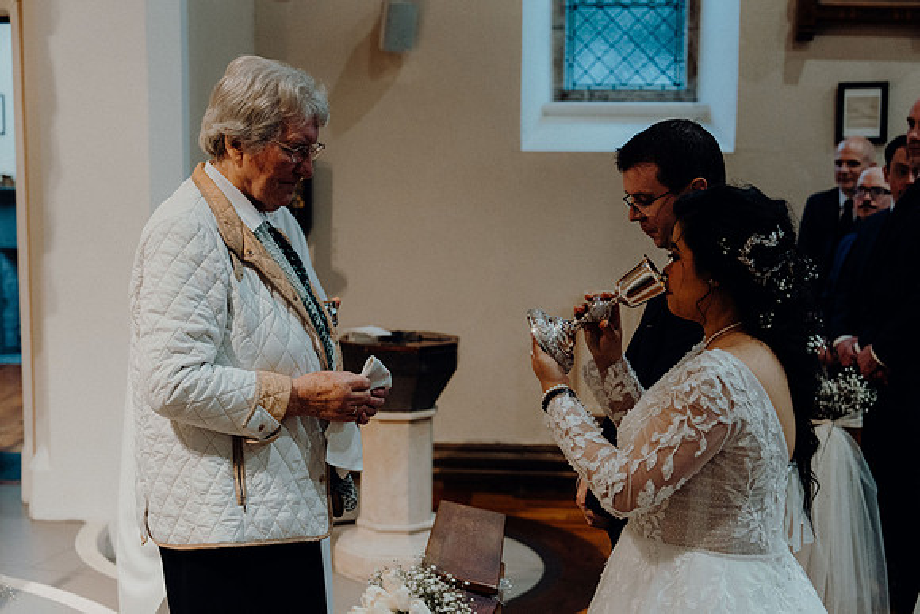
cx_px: 460
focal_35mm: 50
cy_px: 307
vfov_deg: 27.0
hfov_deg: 39.6
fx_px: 1278
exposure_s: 1/160
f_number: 3.5
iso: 2000
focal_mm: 50
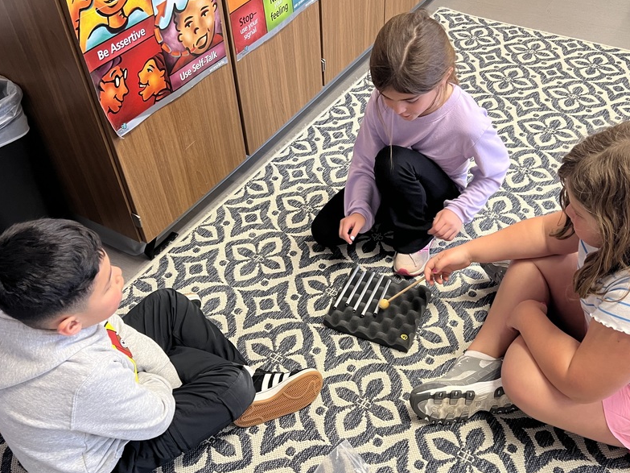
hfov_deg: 53.9
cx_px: 332
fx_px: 619
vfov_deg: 41.7
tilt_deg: -45.8
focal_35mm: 34
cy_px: 265
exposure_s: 1/60
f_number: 1.5
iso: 160
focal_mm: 5.7
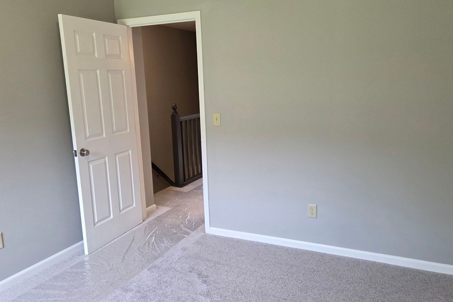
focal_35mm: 30
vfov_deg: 43.6
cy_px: 147
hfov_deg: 61.9
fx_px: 377
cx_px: 233
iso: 200
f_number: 1.8
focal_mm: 5.4
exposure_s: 1/120
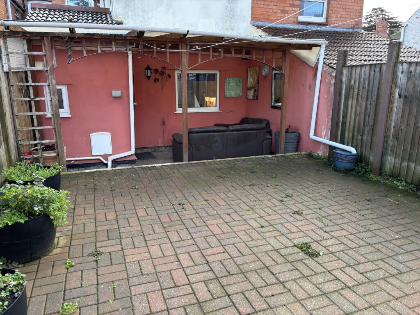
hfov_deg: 67.3
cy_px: 158
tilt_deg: -12.7
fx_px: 315
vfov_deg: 53.1
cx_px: 210
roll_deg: +0.3
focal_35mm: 26
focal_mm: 5.96
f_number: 1.6
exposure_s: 1/121
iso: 40
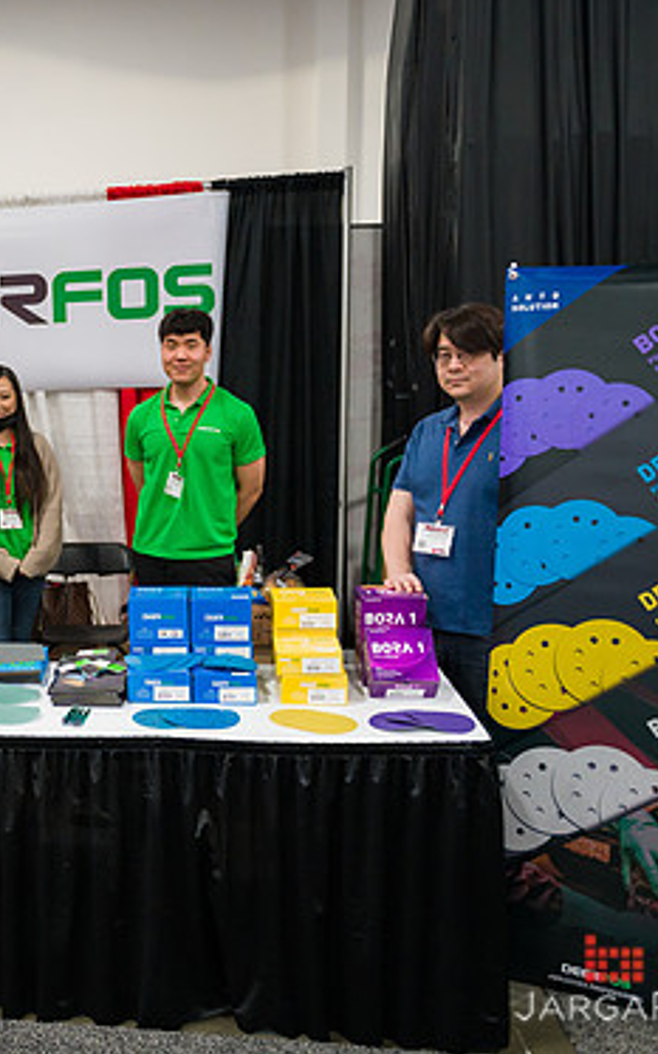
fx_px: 1091
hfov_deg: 30.6
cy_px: 537
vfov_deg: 51.5
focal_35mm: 38
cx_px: -34
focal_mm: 24
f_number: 3.2
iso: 3200
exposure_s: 1/320
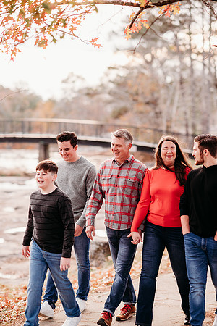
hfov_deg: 16.1
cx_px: 108
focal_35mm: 85
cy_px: 163
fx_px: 768
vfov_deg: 23.9
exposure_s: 1/400
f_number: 2.2
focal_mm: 85
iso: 320
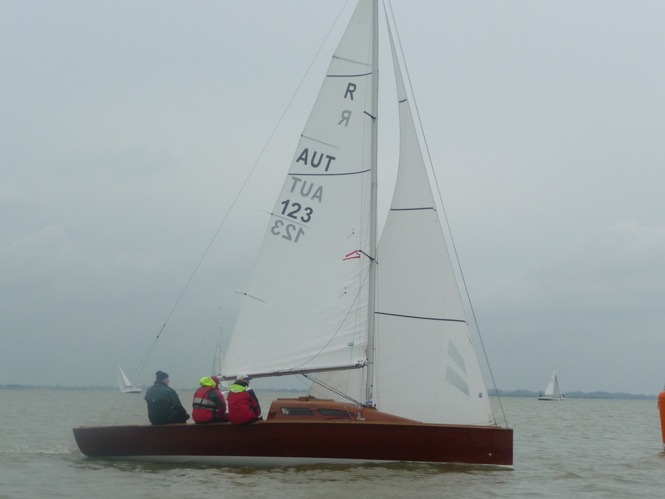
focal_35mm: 80
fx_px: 1537
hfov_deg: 24.4
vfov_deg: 18.4
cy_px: 250
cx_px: 332
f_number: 4.6
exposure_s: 1/500
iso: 125
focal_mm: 12.2
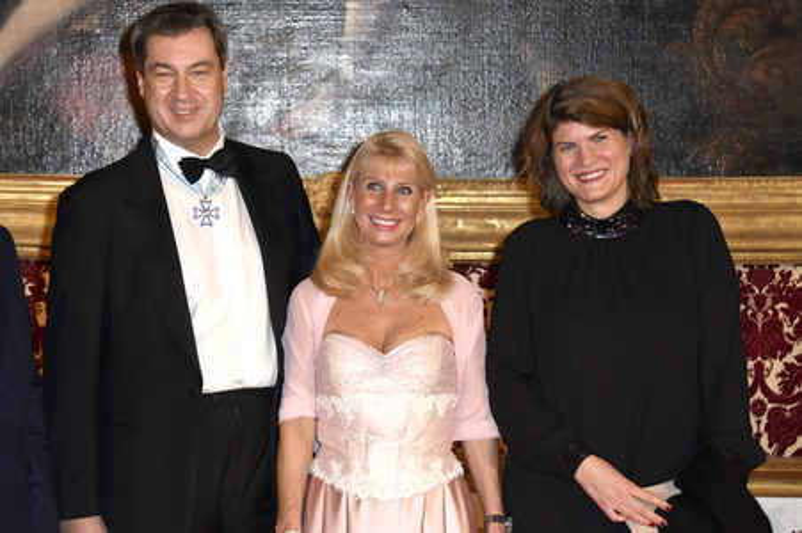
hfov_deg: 26.0
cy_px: 266
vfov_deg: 17.5
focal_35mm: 78
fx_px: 1736
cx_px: 401
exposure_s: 1/160
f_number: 6.3
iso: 1250
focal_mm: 78
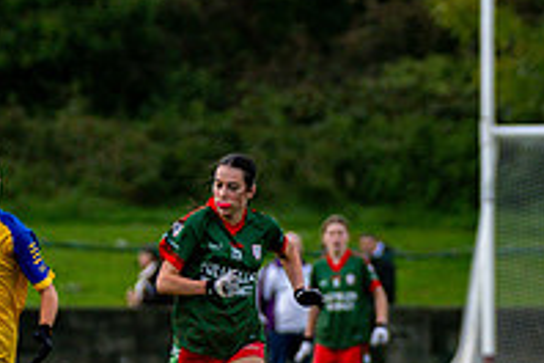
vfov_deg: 1.5
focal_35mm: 923
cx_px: 38
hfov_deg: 2.2
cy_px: 492
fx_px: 13946
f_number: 2.8
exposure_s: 1/2500
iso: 320
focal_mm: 210
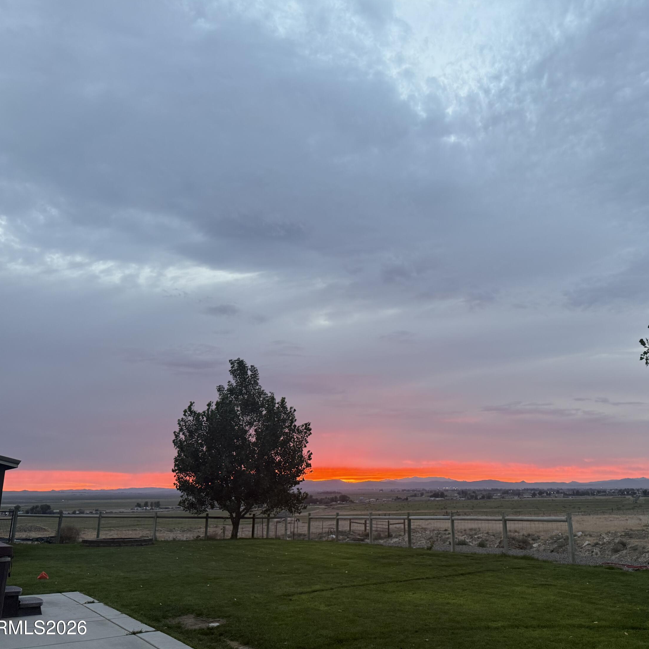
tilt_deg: +14.7
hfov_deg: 54.9
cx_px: 409
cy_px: 325
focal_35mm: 29
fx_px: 615
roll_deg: +1.0
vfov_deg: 55.6
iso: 200
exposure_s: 1/115
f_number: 1.78
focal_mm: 6.76
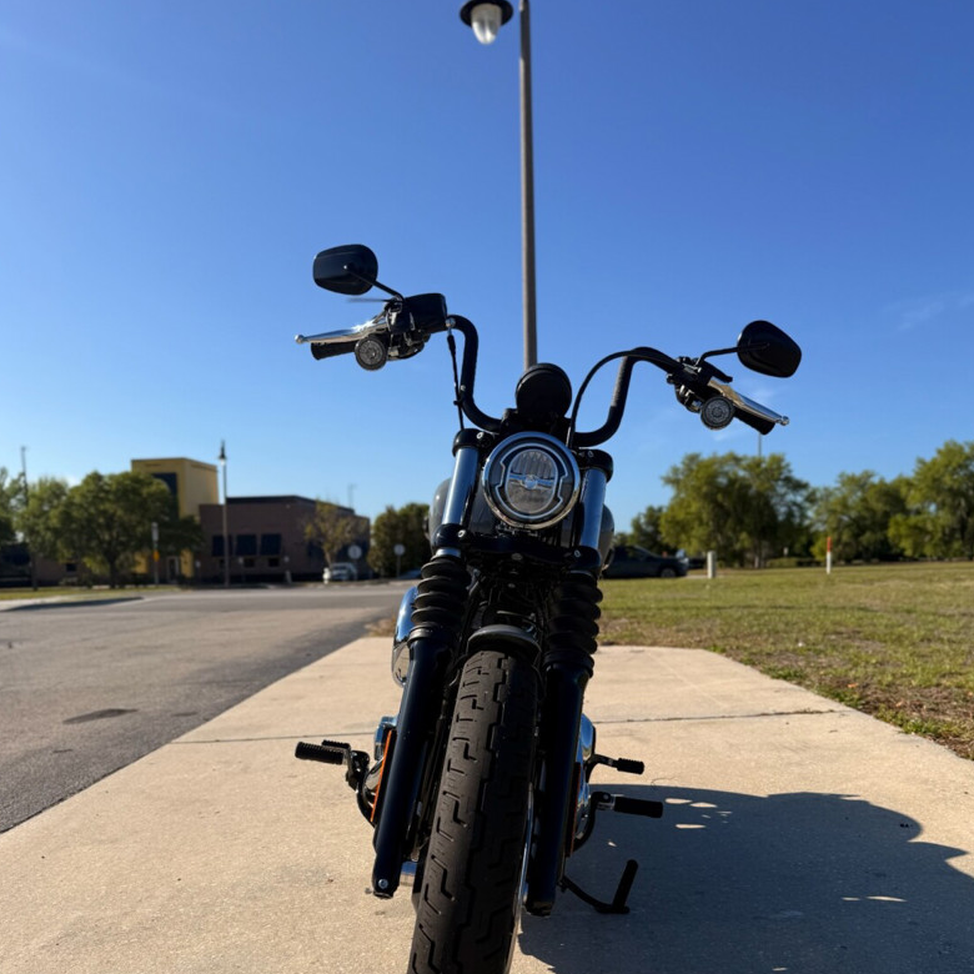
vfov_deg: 54.5
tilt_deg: -3.8
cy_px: 649
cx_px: 491
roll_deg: +2.5
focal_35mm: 29
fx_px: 923
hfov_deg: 55.6
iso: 80
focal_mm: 6.76
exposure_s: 1/5319
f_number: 1.78
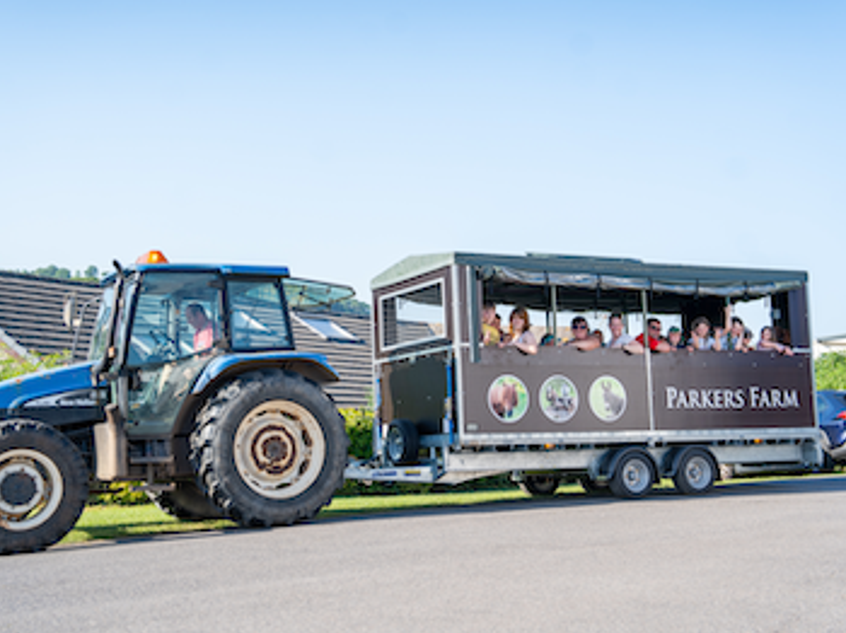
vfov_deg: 28.0
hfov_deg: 36.8
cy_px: 324
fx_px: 1270
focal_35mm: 52
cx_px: 412
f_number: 3.5
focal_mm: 45
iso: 80
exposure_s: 1/800
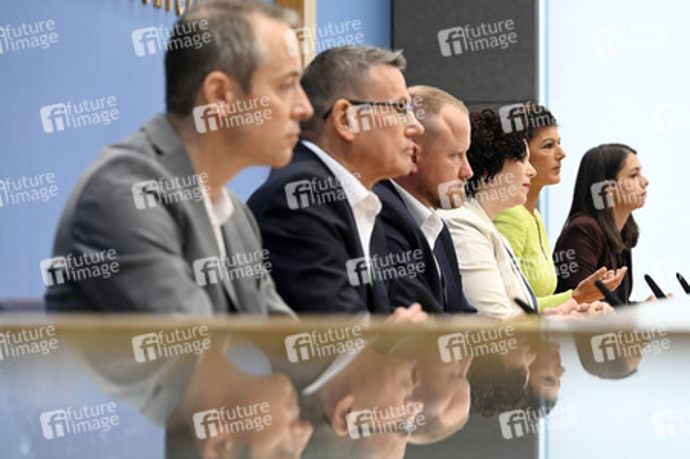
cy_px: 230
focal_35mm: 120
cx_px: 345
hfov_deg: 17.1
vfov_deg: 11.4
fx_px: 2298
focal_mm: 120
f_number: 5.6
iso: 5000
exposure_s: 1/500
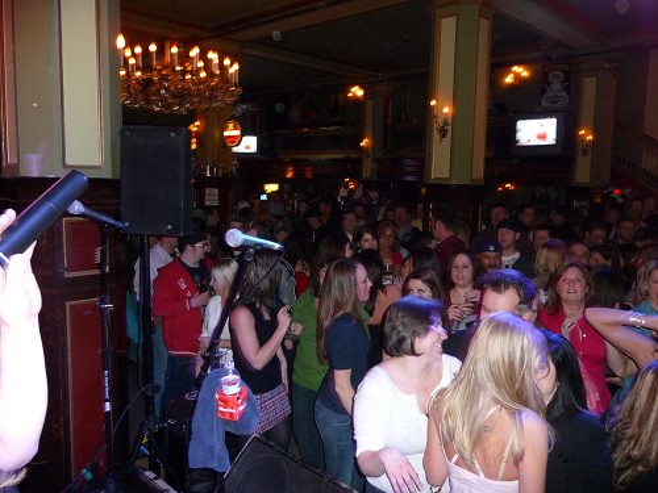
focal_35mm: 28
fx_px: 532
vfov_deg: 49.7
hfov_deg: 63.4
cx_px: 329
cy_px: 246
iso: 320
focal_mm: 4.7
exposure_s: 1/8
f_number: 3.3
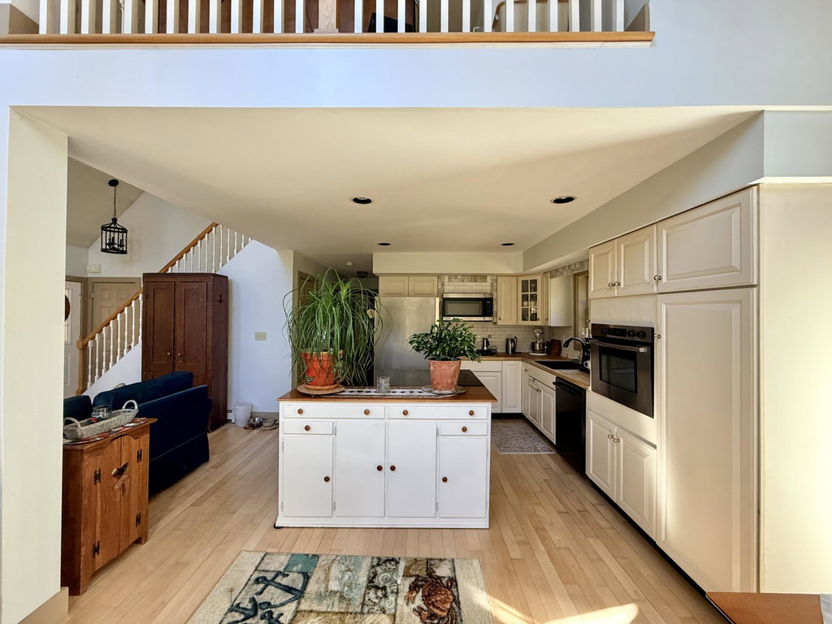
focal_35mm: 14
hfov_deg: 102.1
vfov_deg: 85.7
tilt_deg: +1.5
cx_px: 416
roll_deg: +0.0
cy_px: 312
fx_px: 336
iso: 200
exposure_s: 1/99
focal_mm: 2.22
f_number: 2.2
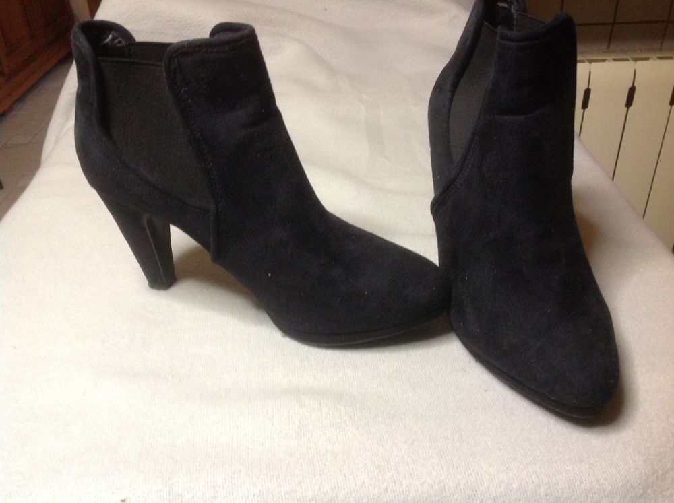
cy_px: 252
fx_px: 680
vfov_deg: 40.6
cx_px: 337
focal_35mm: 35
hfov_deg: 52.7
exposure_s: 1/17
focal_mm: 4.28
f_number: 2.4
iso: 250
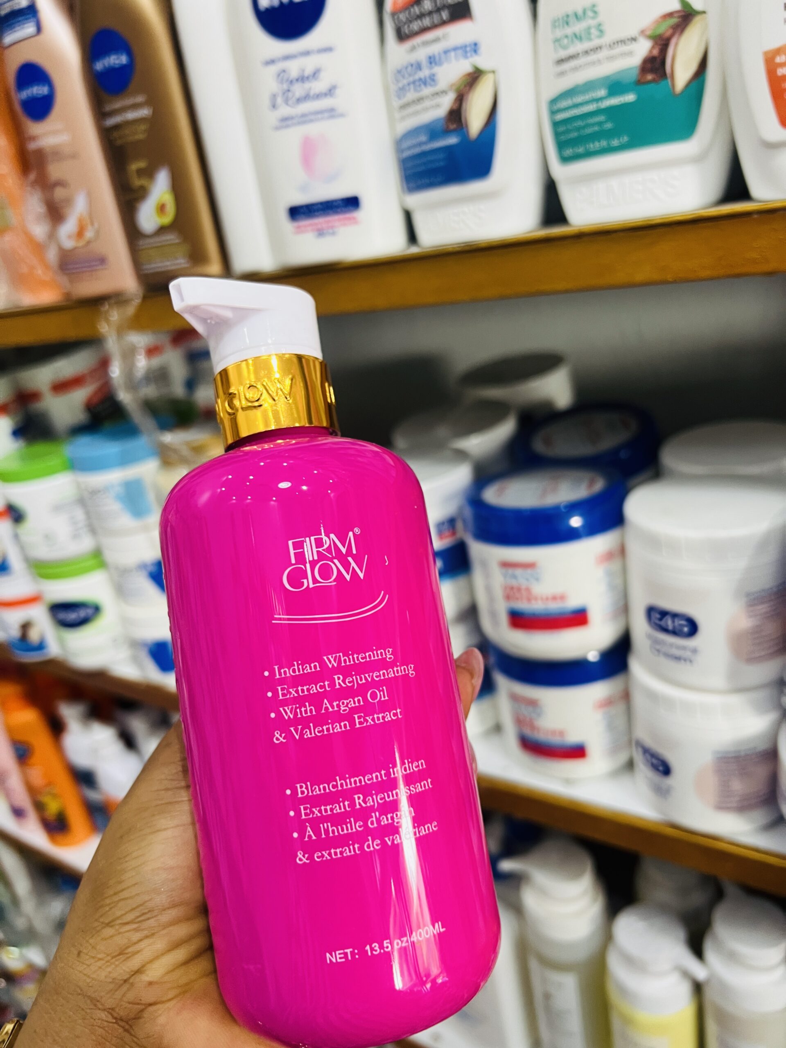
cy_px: 524
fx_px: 787
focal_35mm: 26
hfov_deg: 53.1
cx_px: 393
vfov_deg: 67.3
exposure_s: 1/94
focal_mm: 5.7
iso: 125
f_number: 1.5
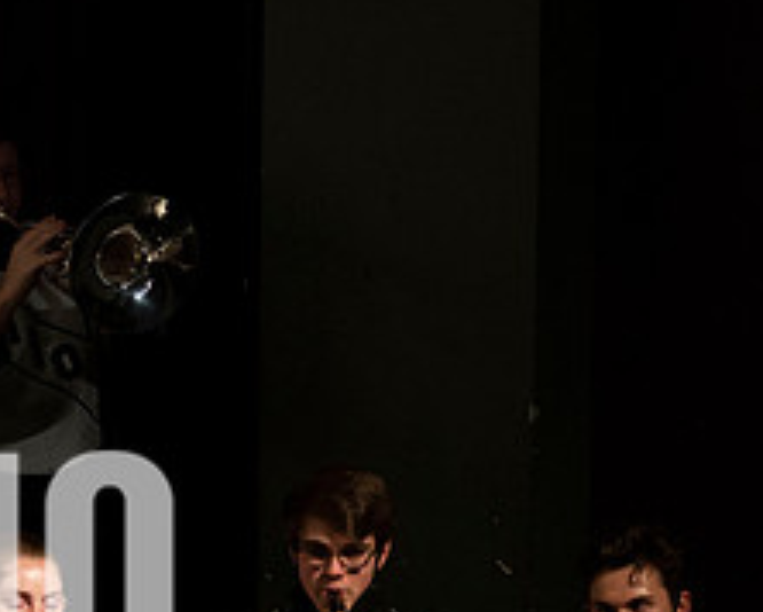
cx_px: -86
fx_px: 16612
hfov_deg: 2.6
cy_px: 612
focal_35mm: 735
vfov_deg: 2.1
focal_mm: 300
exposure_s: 1/500
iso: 3200
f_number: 2.8
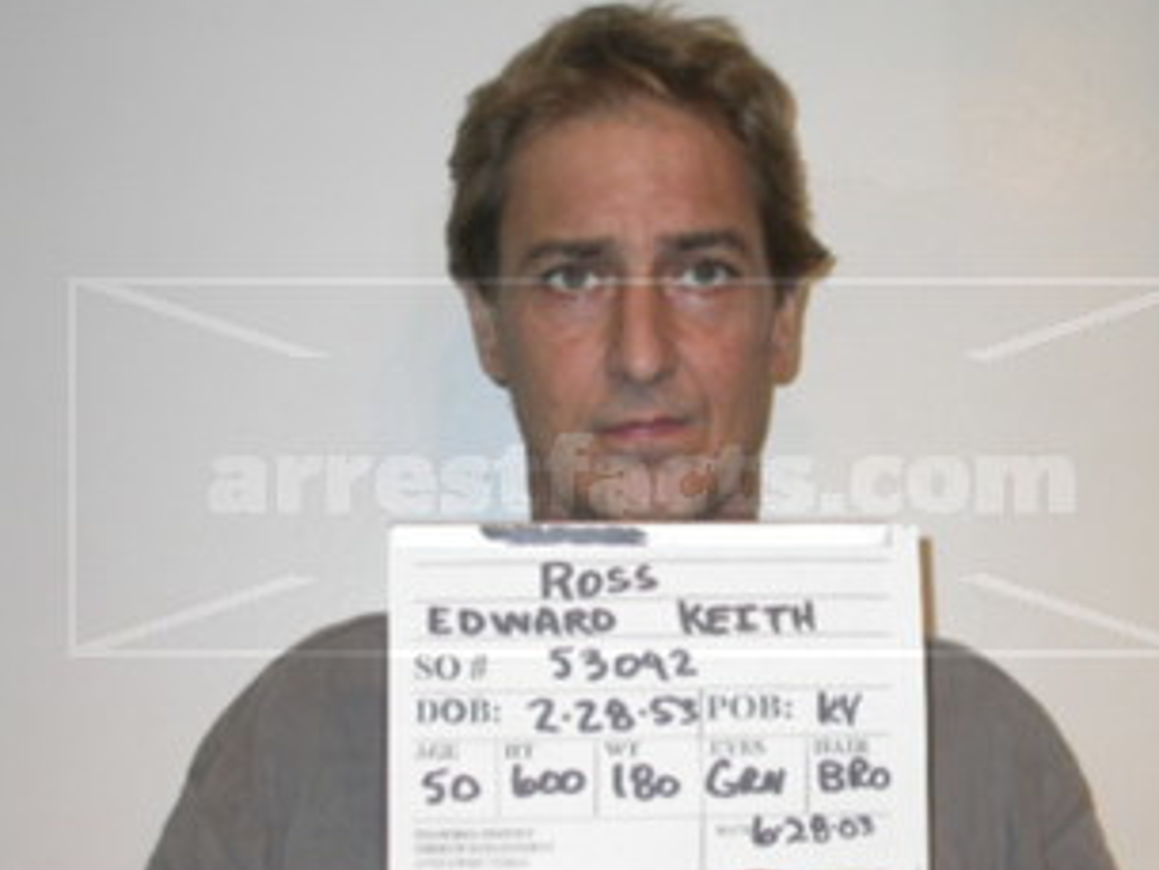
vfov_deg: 19.1
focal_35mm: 77
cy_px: 469
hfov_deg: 25.3
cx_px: 640
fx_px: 2579
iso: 100
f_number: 3.3
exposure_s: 1/60.3
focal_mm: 14.2
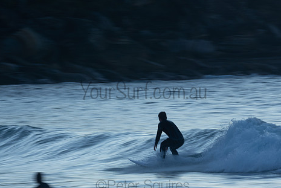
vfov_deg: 1.9
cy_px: 85
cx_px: 143
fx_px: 5695
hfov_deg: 2.8
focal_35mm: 729
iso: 100
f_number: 22
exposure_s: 1/30
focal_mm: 390
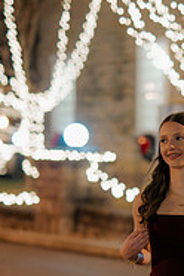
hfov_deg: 11.3
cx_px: 169
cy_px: 206
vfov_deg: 16.8
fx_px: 928
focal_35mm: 121
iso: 2500
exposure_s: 1/200
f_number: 1.4
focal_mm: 50
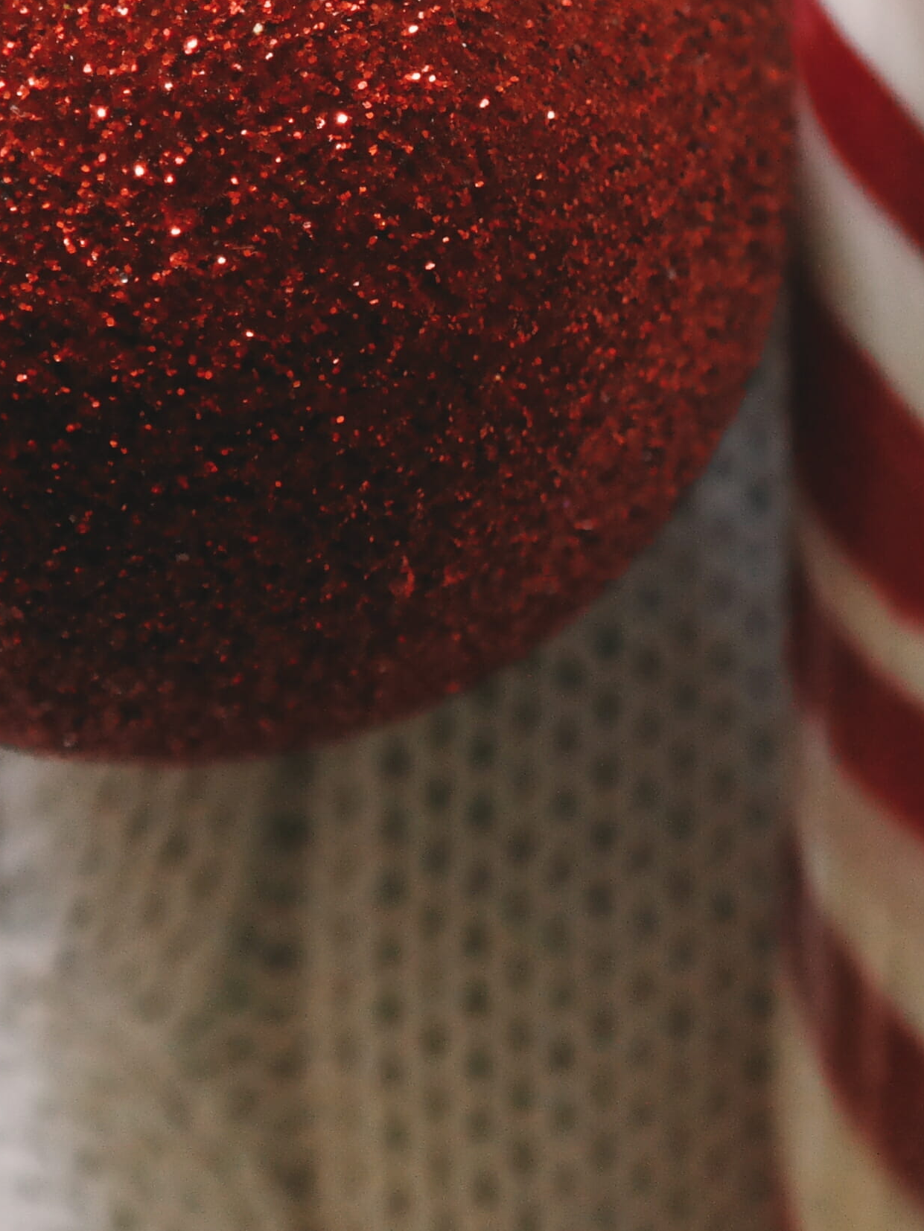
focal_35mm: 159
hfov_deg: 9.3
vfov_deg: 12.4
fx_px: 5657
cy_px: 211
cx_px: 859
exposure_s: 1/60
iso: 1600
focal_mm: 33
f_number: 4.5
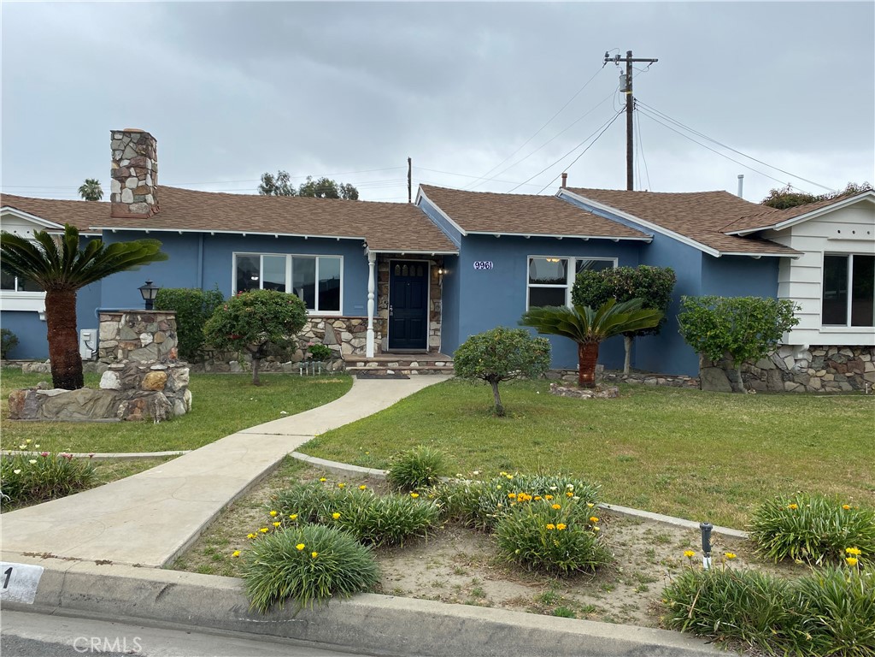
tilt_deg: -1.0
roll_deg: -0.7
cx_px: 438
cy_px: 328
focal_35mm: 26
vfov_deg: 53.1
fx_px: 657
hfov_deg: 67.3
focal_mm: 4.25
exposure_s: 1/1808
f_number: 1.8
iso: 32
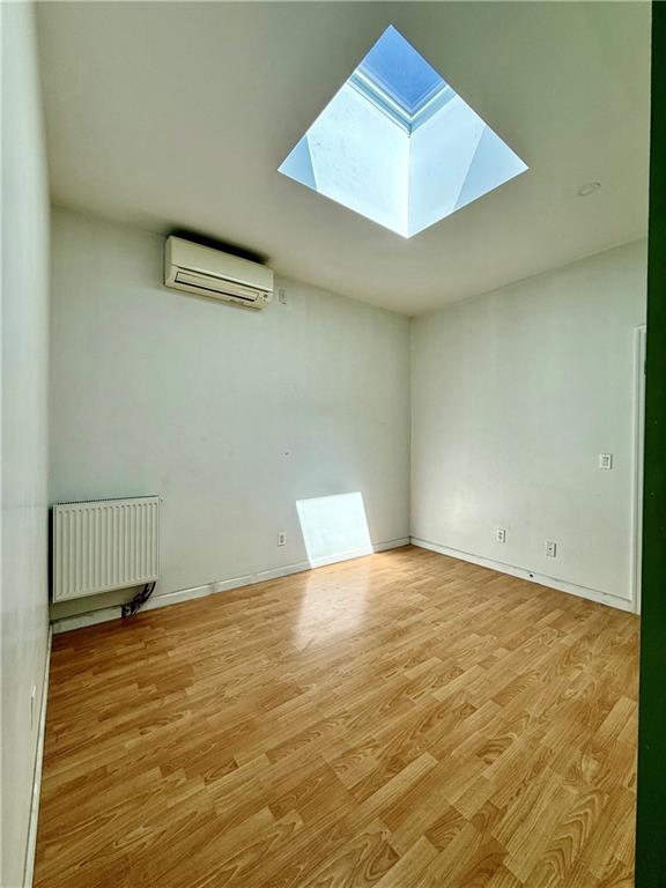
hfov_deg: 85.7
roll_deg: -1.0
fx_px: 359
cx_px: 333
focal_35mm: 14
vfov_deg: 102.1
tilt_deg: +0.0
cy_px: 444
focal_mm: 2.22
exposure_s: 1/198
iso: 64
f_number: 2.2
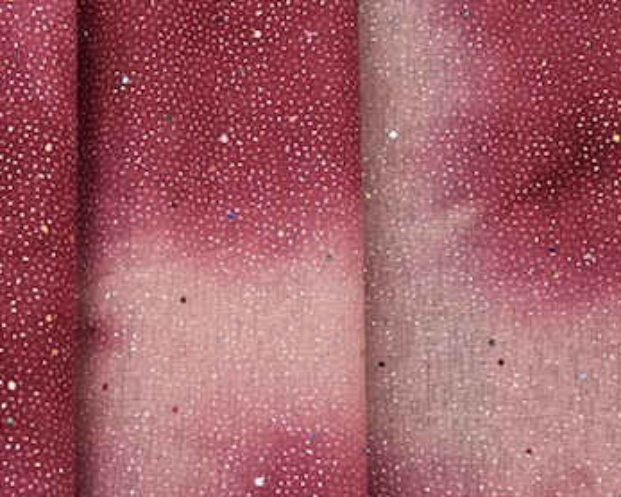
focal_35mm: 328
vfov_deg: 4.7
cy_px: 198
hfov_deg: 5.9
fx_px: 6028
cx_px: 136
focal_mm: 135
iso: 800
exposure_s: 1/800
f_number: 11
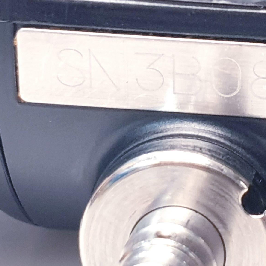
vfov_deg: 32.8
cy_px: 70
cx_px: 242
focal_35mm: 51
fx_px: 443
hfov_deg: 31.7
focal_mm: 4.3
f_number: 2.4
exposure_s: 1/50
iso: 200
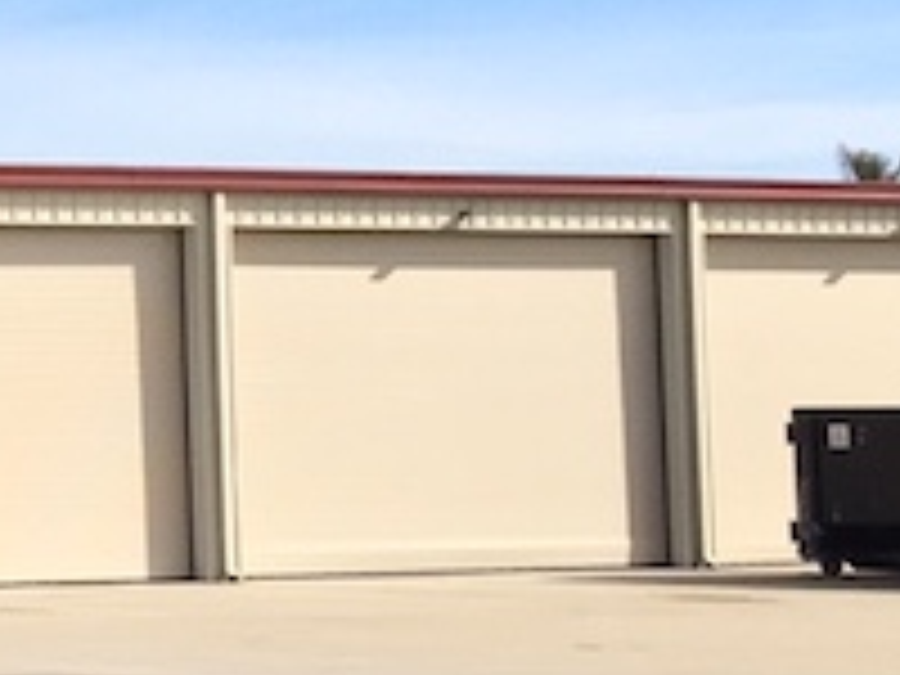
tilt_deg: +3.5
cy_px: 216
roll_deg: -1.4
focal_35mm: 145
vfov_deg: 10.2
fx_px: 3770
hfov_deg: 11.7
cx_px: -1076
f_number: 2.2
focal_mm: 4.15
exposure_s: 1/1319
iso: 32
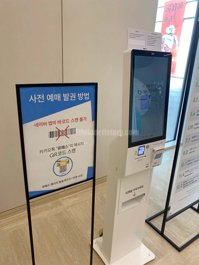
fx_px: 199
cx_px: 100
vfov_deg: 67.3
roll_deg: -2.8
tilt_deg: -19.2
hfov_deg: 53.1
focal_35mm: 26
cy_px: 132
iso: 50
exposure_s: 1/120
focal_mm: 4.25
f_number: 1.8
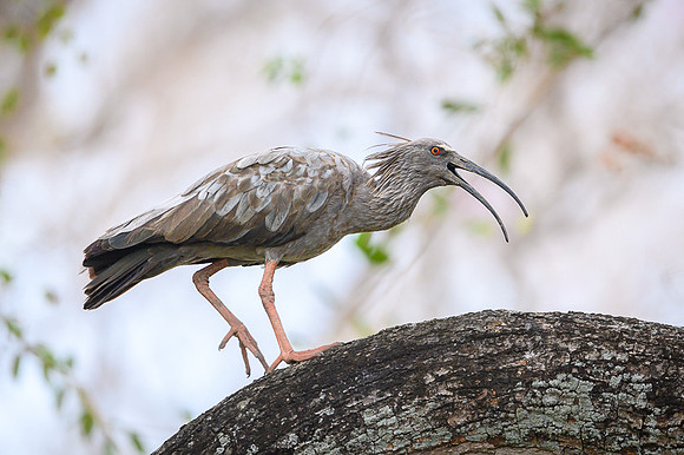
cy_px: 191
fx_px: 11037
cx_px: 342
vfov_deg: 2.4
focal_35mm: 581
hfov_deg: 3.5
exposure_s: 1/400
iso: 2000
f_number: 4
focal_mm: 500
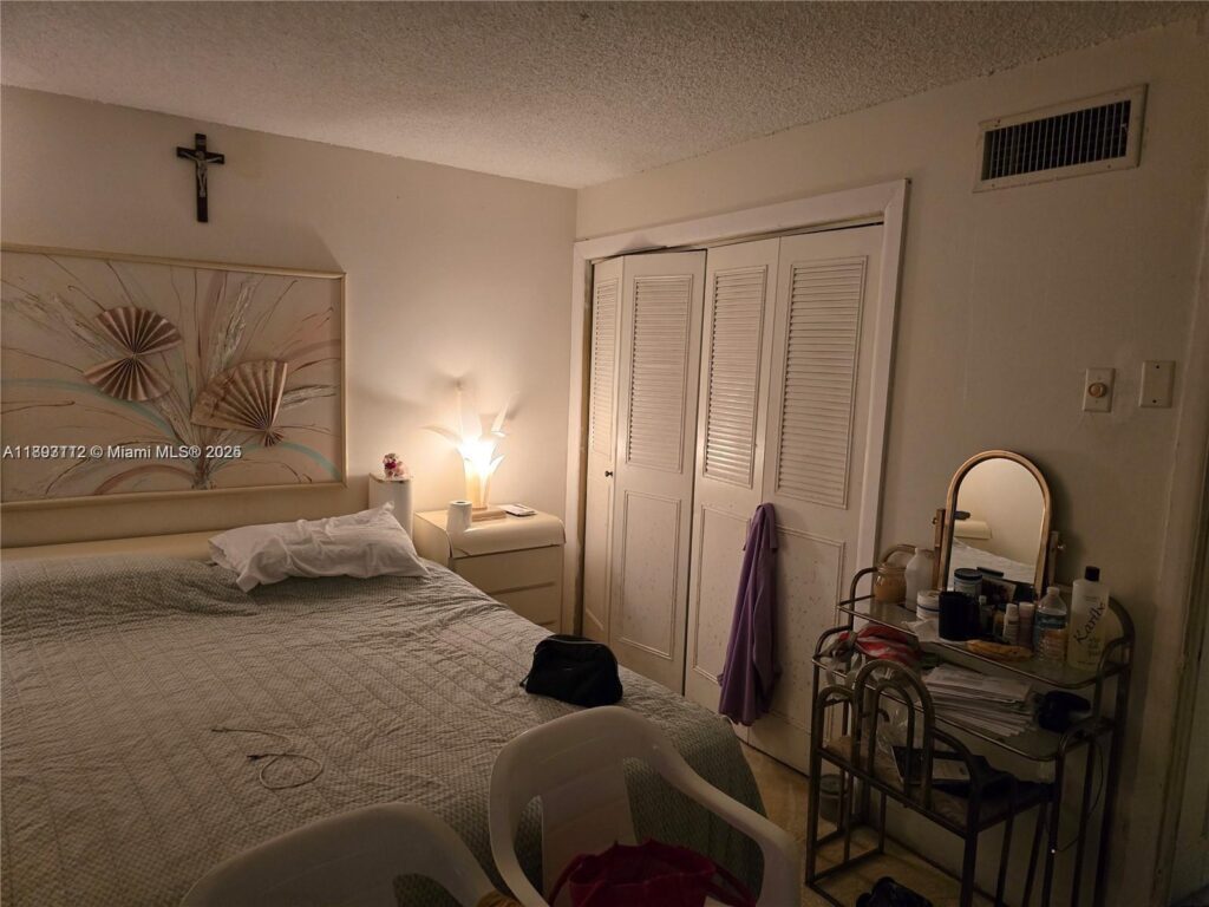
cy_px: 454
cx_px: 604
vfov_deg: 58.9
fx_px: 803
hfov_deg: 73.9
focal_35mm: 23
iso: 800
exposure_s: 1/120
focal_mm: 6.3
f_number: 1.7
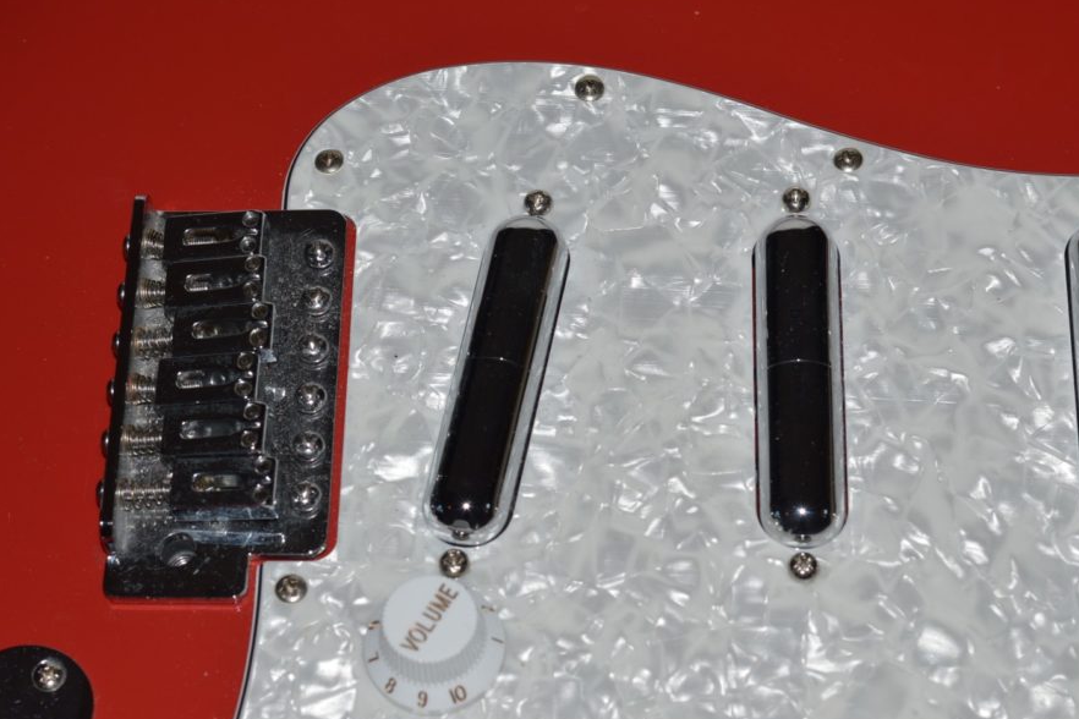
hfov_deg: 23.4
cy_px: 332
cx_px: 585
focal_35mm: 87
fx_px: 2607
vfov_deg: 15.7
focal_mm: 50
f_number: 8
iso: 100
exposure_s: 1/60
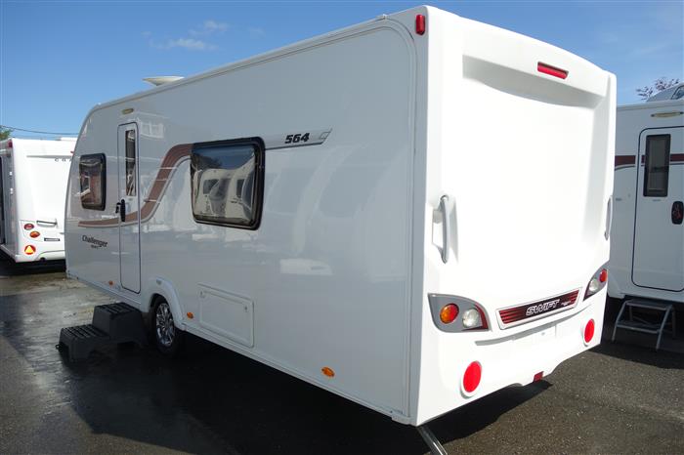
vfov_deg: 46.4
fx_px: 532
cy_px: 228
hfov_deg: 65.5
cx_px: 342
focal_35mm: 28
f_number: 5
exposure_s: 1/640
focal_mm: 10.4
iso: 125
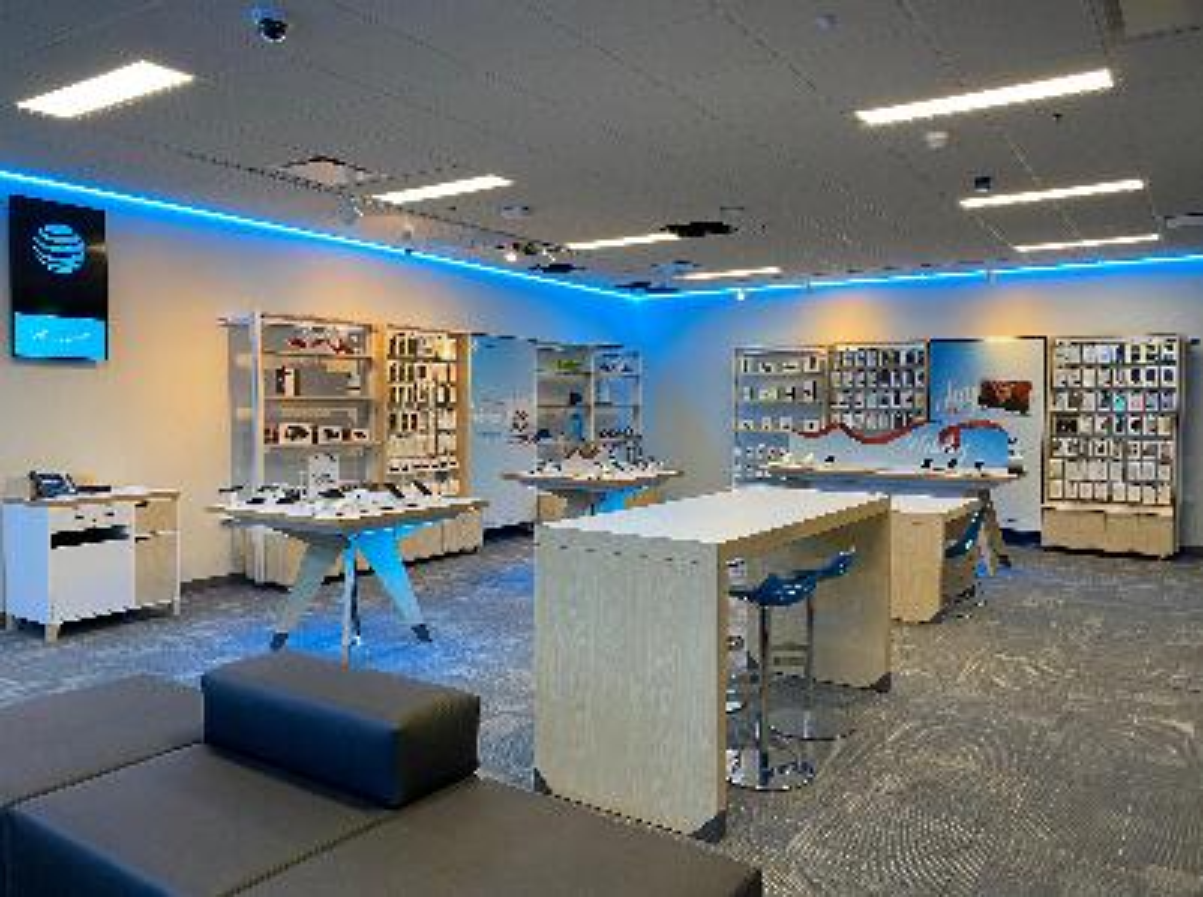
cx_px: 602
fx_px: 902
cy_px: 448
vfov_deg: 52.9
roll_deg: -0.6
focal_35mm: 26
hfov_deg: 67.4
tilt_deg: -2.1
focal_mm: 4.25
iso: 80
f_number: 1.8
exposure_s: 1/60
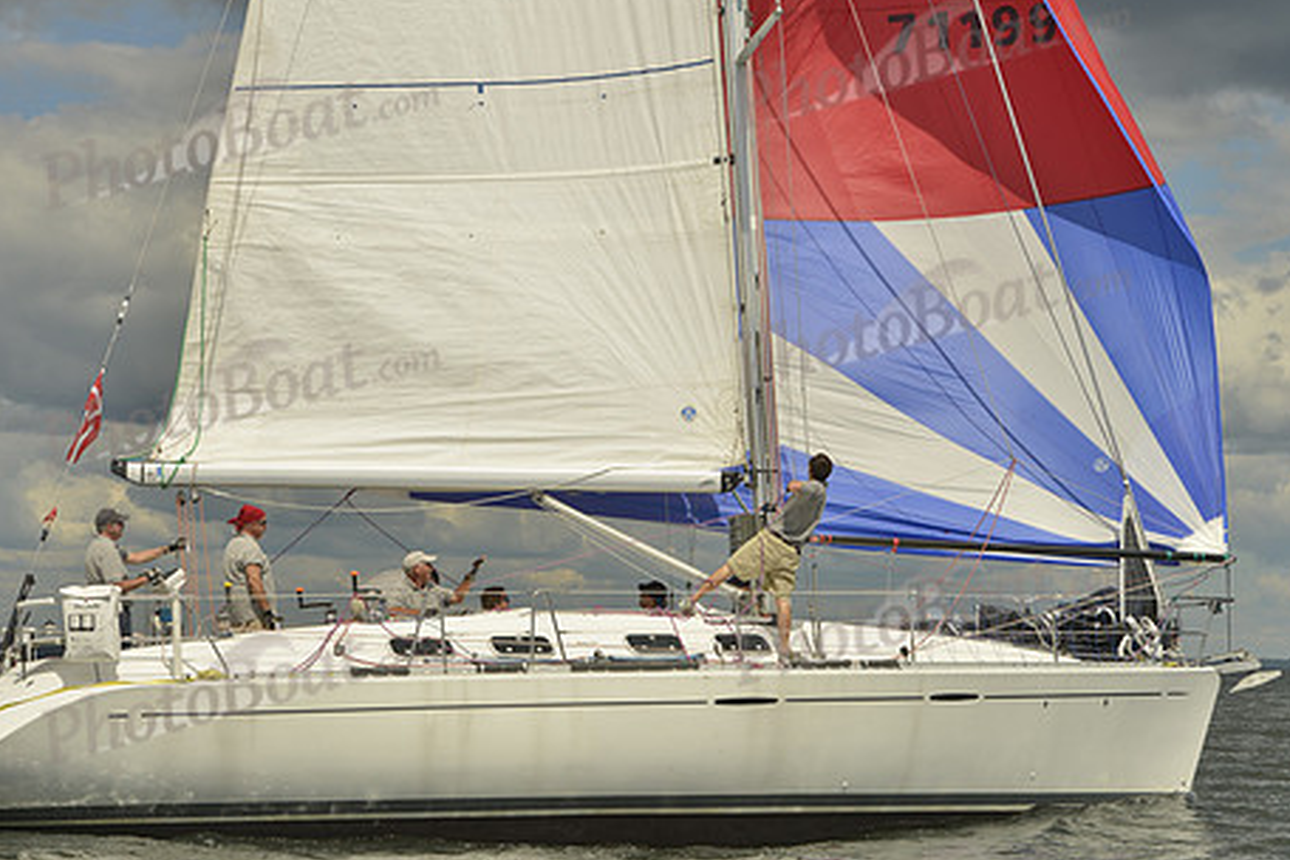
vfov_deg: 15.4
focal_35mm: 89
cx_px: 588
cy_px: 505
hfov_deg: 22.9
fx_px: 3189
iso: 200
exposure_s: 1/1000
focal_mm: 70
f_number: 10
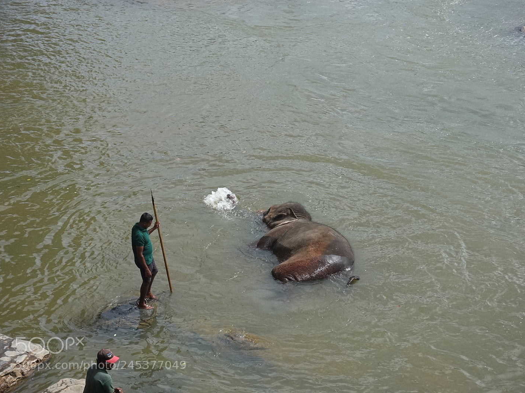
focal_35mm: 76
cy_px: 197
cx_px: 289
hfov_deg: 25.7
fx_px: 1152
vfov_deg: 19.4
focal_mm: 25.7
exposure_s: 1/800
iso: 125
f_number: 4
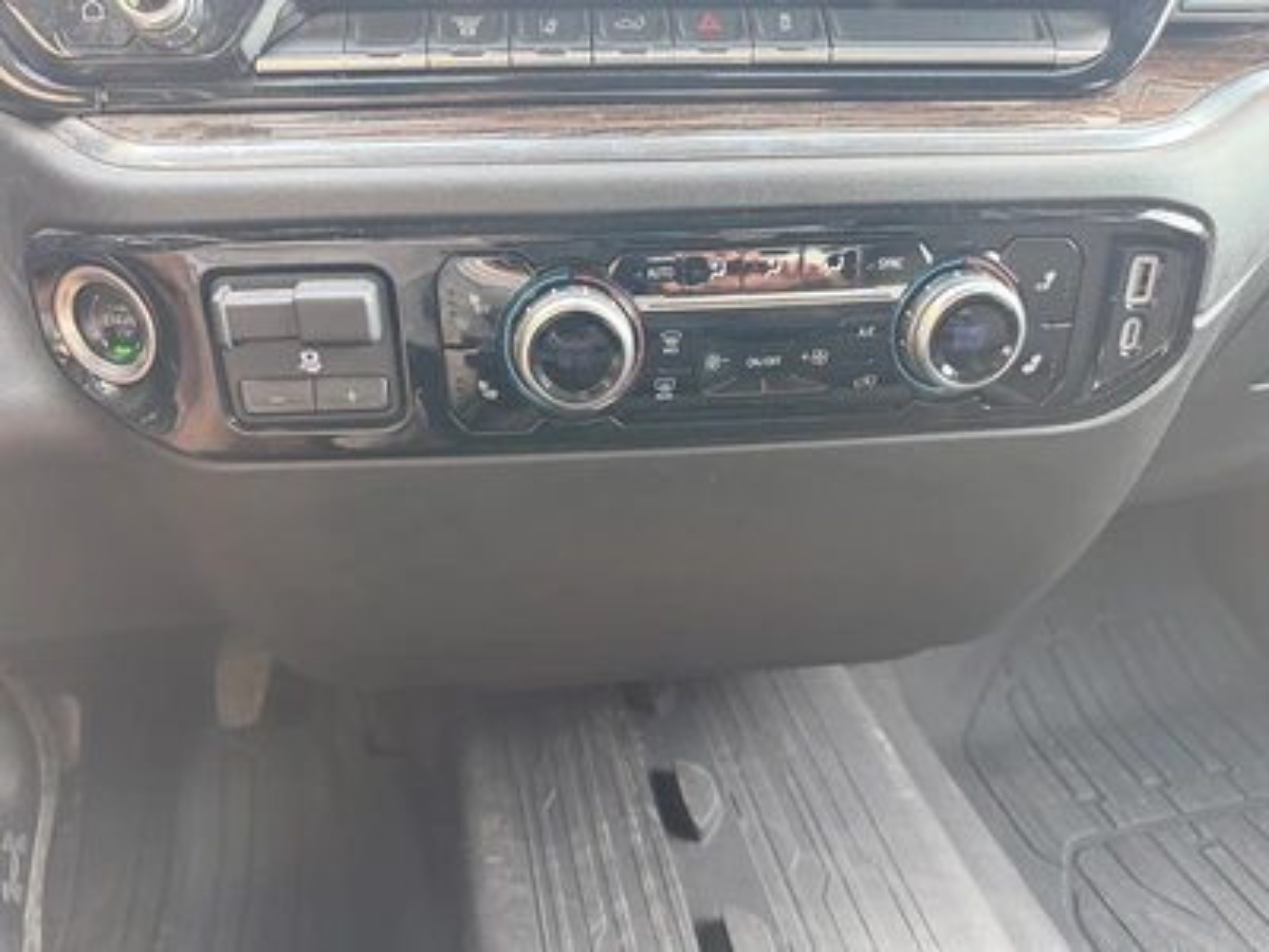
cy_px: 476
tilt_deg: -29.0
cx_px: 634
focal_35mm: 24
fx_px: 880
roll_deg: +3.4
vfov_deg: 56.8
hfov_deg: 71.6
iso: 800
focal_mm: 6.76
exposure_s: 1/57
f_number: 1.78
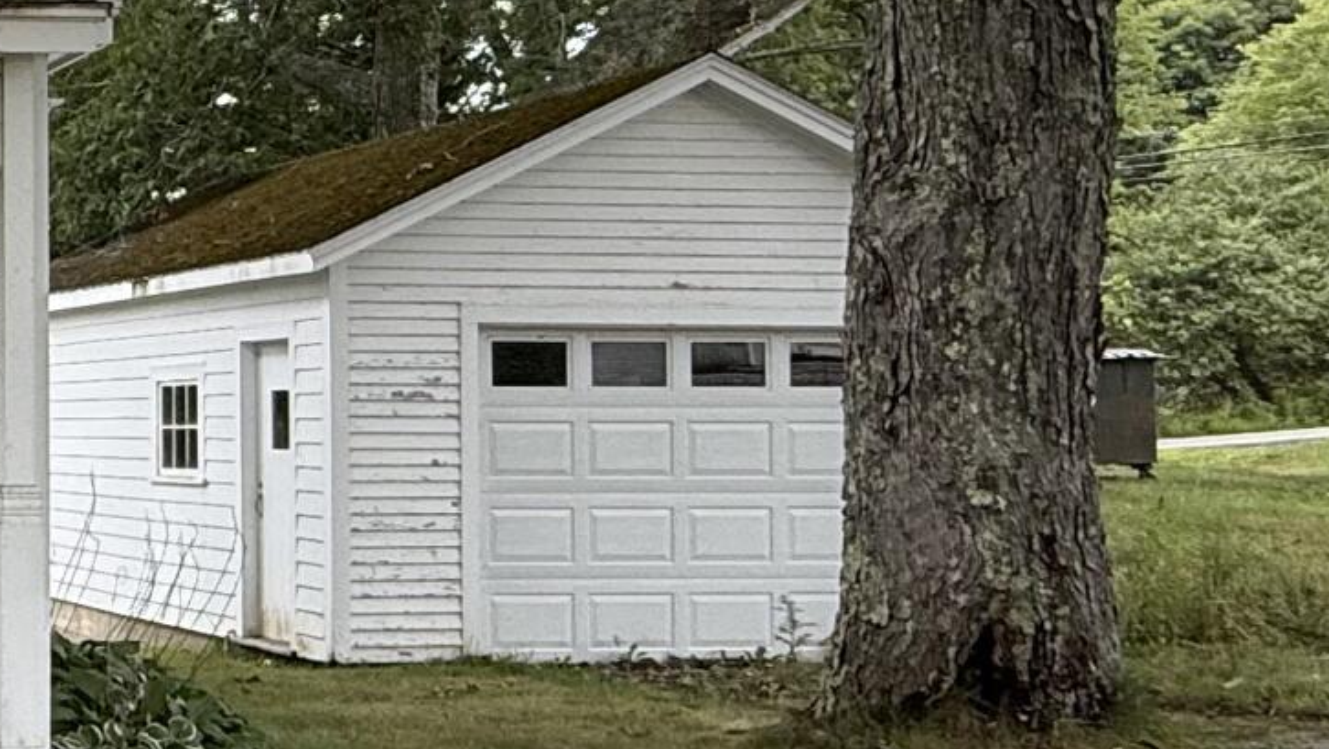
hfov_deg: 26.5
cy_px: 353
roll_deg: -0.4
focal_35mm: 63
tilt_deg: +1.5
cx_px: -533
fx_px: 2221
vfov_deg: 19.1
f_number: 2.2
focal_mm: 2.22
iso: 64
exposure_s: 1/280
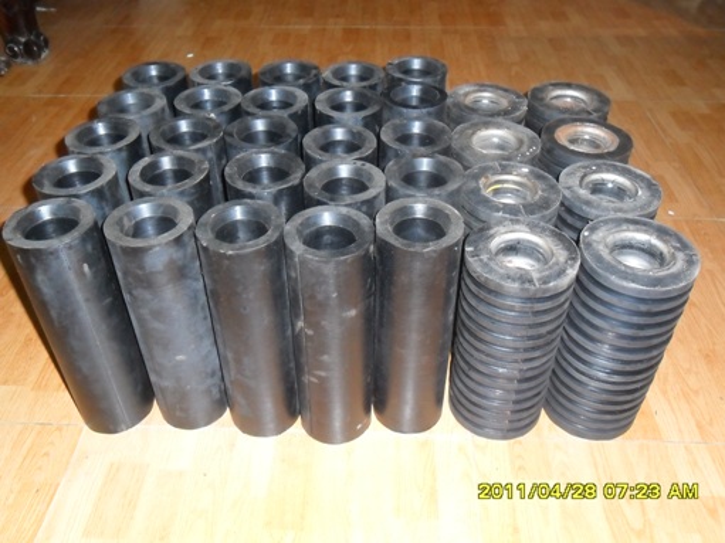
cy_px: 272
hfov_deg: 56.8
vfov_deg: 44.1
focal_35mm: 32
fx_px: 670
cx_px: 362
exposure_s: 1/45
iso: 400
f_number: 3.7
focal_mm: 5.7
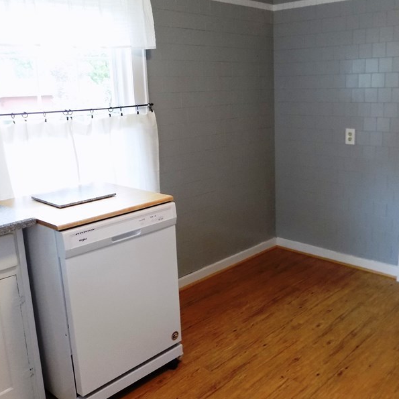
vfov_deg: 47.2
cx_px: 248
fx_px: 456
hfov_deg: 46.8
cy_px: 188
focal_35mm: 35
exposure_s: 1/30
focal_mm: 4
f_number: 3.1
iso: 180
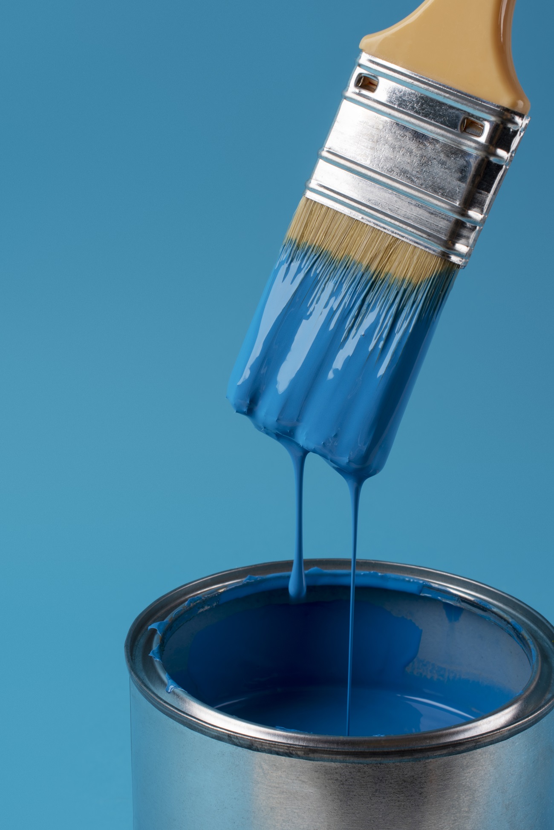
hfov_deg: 25.5
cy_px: 415
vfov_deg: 37.5
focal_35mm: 53
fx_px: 1223
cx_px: 277
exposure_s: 1/100
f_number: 16
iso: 100
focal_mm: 35
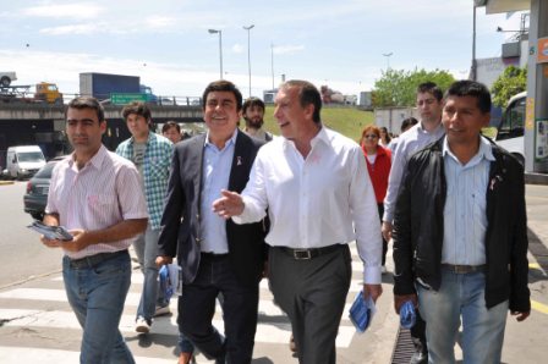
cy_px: 182
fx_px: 548
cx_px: 274
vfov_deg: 36.8
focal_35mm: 36
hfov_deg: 53.2
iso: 250
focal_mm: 24
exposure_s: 1/200
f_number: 11
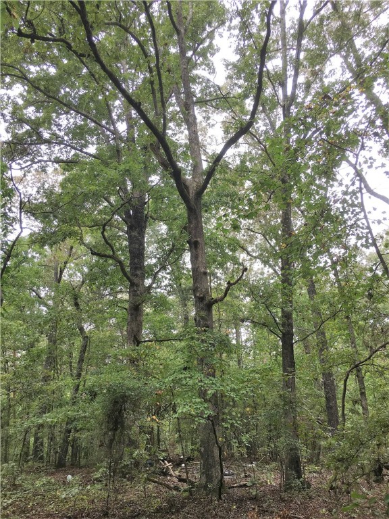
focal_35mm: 29
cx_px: 194
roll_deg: +0.4
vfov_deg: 61.7
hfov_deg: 48.2
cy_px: 260
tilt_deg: +20.8
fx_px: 435
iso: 25
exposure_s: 1/190
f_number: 2.2
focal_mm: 4.15
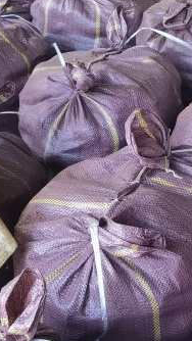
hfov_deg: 12.9
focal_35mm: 94
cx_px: 118
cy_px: 258
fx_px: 850
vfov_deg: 22.5
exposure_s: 1/100
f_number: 1.9
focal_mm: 6.67
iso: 200
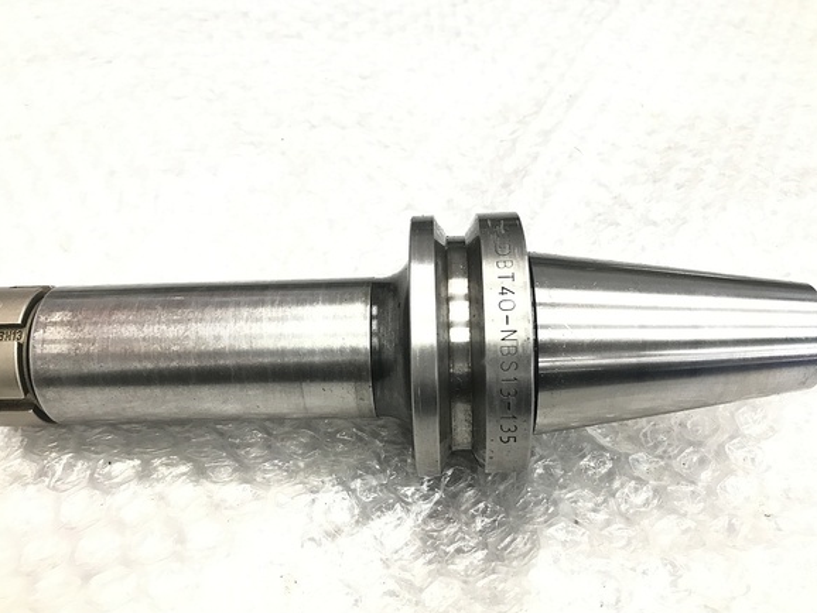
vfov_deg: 45.4
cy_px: 338
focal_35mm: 31
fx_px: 732
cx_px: 404
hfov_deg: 58.3
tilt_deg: -48.6
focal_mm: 3.99
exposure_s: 1/20
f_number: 1.8
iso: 40
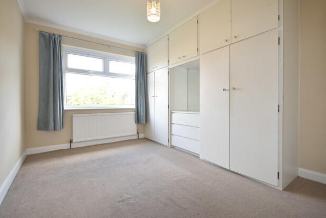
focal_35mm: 16
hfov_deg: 96.7
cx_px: 164
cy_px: 106
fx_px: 145
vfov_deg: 73.8
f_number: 4
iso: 100
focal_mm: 10
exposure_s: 1/15
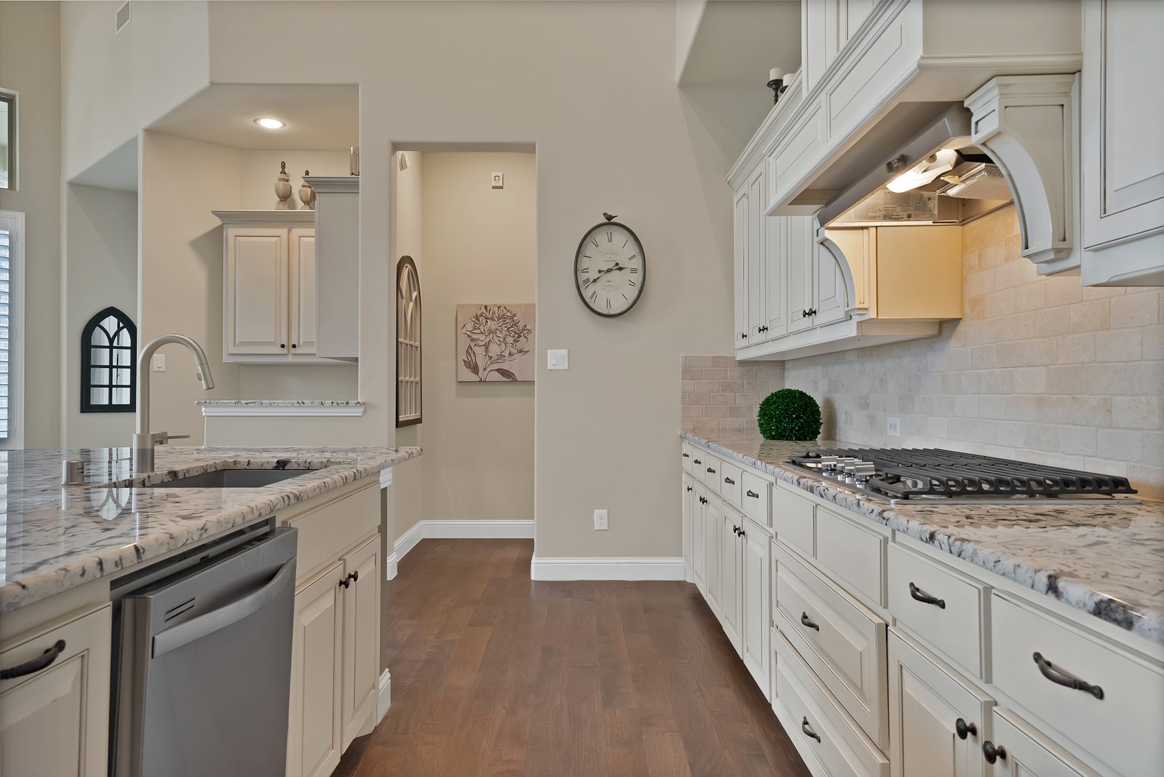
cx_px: 582
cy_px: 388
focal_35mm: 24
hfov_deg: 73.7
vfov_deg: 53.2
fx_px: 776
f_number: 9
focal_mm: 24
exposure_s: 1
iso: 800
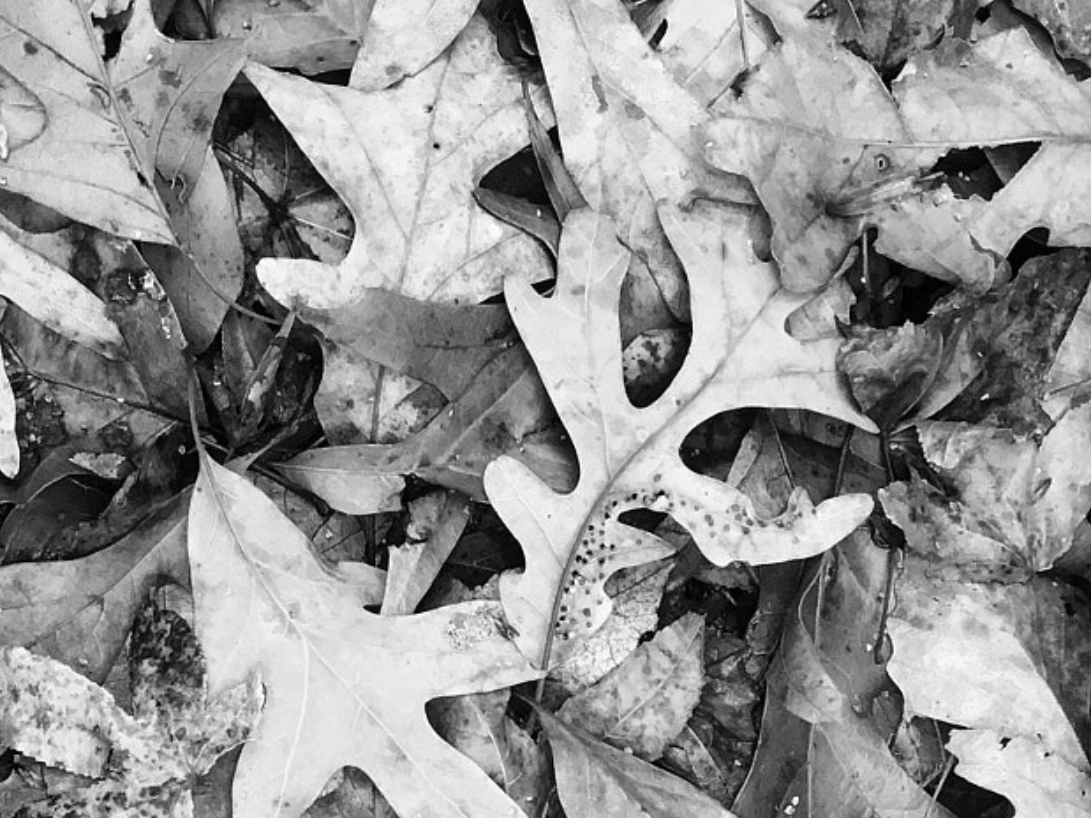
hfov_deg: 26.0
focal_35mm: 75
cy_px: 866
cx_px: 617
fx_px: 2363
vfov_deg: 19.0
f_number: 2.2
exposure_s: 1/30
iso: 64
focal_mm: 4.15
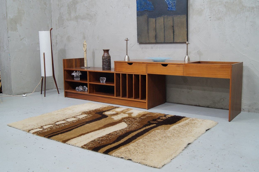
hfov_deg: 53.2
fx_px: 259
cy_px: 86
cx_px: 130
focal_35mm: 36
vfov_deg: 36.8
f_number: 6.3
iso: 400
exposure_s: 1/10
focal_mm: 24
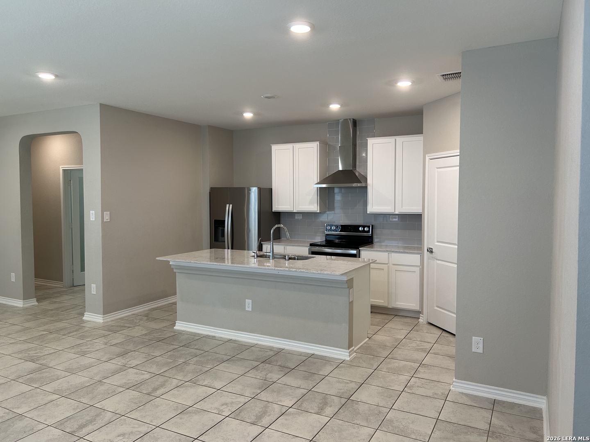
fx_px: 443
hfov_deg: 67.3
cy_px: 221
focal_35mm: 26
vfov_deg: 53.1
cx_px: 295
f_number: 1.5
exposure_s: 1/120
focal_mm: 5.7
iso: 80
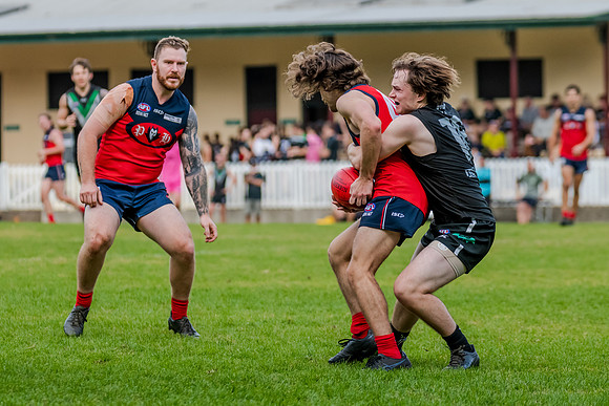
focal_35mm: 311
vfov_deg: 4.4
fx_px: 5260
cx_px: 380
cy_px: 180
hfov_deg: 6.6
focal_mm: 210
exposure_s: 1/1600
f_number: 5
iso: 800
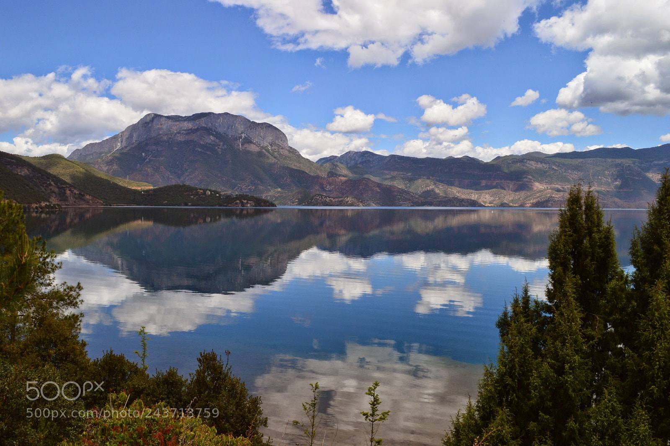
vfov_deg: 39.9
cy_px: 223
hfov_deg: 57.3
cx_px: 335
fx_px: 614
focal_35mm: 33
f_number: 11
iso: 400
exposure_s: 1/500
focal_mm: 22
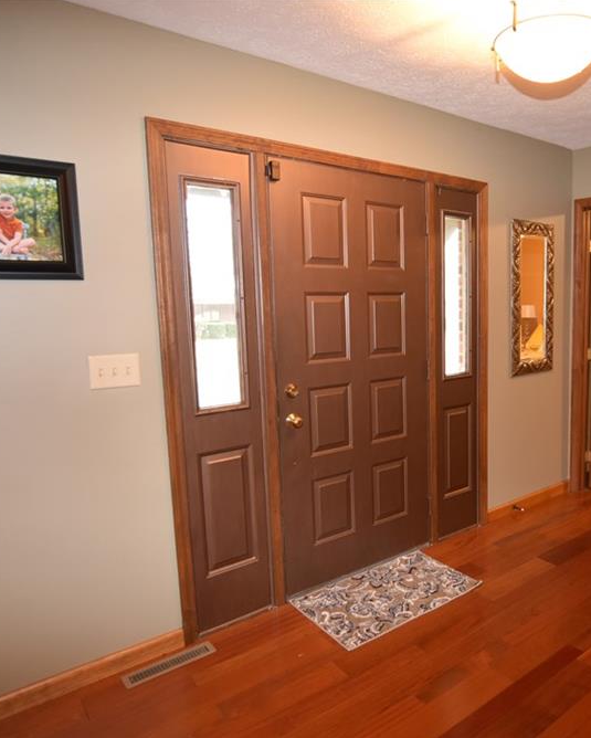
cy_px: 375
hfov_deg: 57.1
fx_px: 518
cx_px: 425
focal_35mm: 24
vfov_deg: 70.9
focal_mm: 11
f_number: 2.8
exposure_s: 1/60
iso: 1000
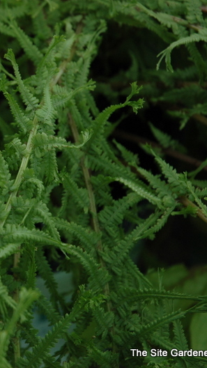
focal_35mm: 131
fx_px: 1276
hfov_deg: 9.1
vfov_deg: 16.4
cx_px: -52
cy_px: 185
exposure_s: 1/125
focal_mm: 55
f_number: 6.7
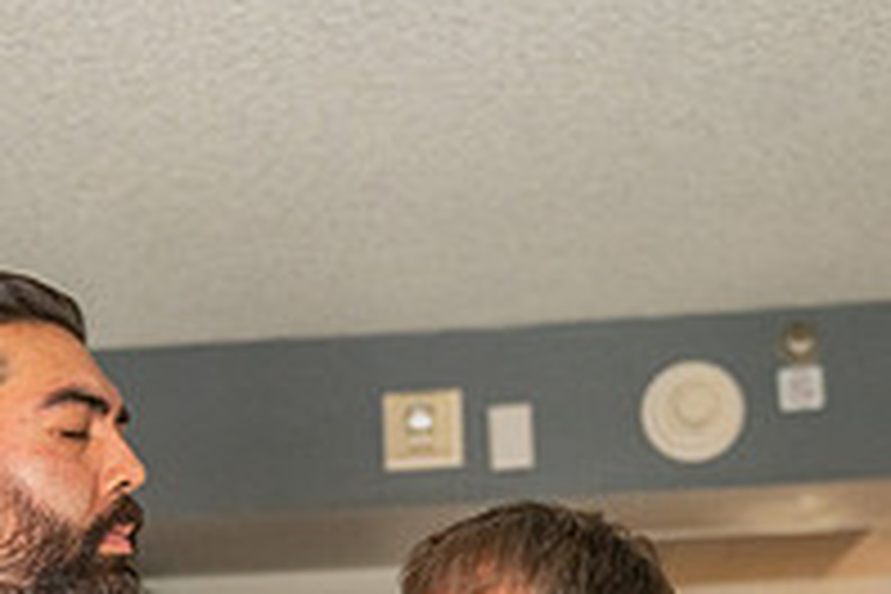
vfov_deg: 15.6
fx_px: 2029
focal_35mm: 82
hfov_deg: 24.5
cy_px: 826
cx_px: 225
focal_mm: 28
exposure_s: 1/200
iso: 1250
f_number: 3.2
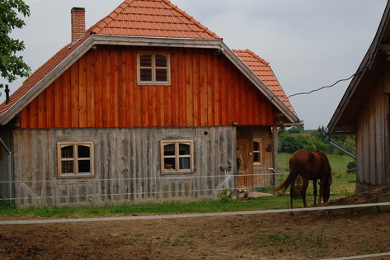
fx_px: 704
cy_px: 130
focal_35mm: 65
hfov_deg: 30.9
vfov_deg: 20.9
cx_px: 237
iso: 400
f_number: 11
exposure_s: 1/500
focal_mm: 32
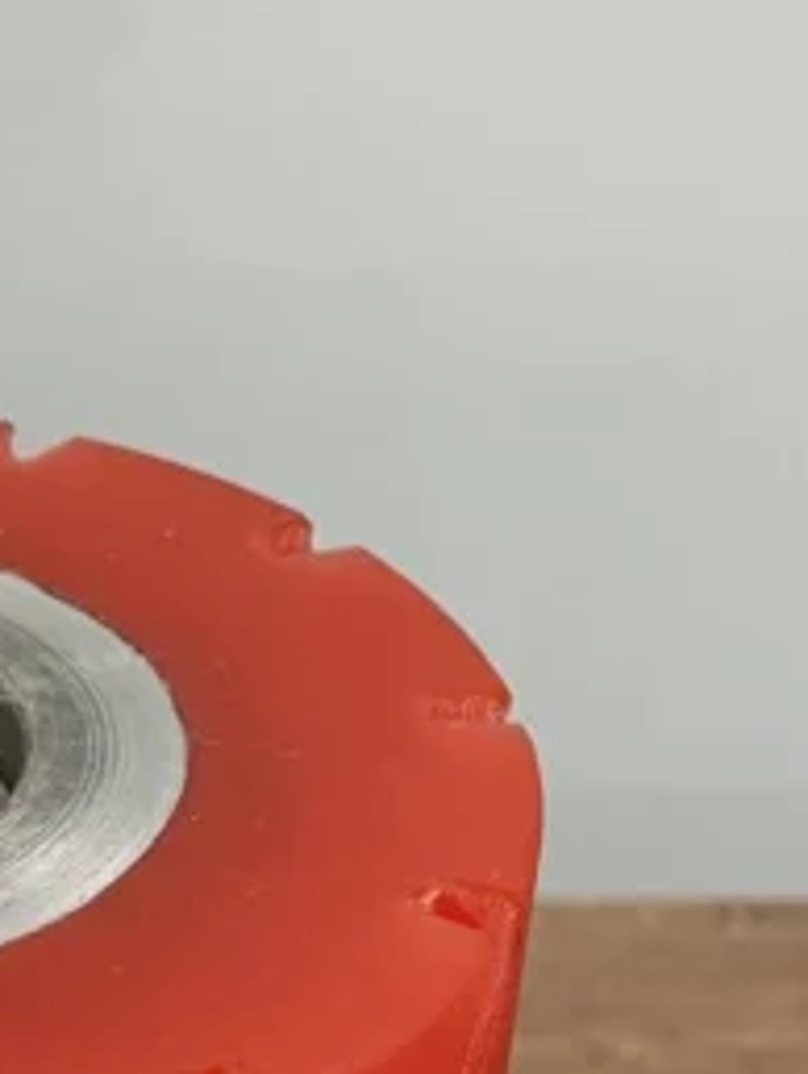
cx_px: -212
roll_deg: +0.5
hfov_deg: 13.9
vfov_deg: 18.6
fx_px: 3200
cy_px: 1045
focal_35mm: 103
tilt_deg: -34.0
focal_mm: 4.2
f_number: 1.6
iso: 200
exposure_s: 1/50
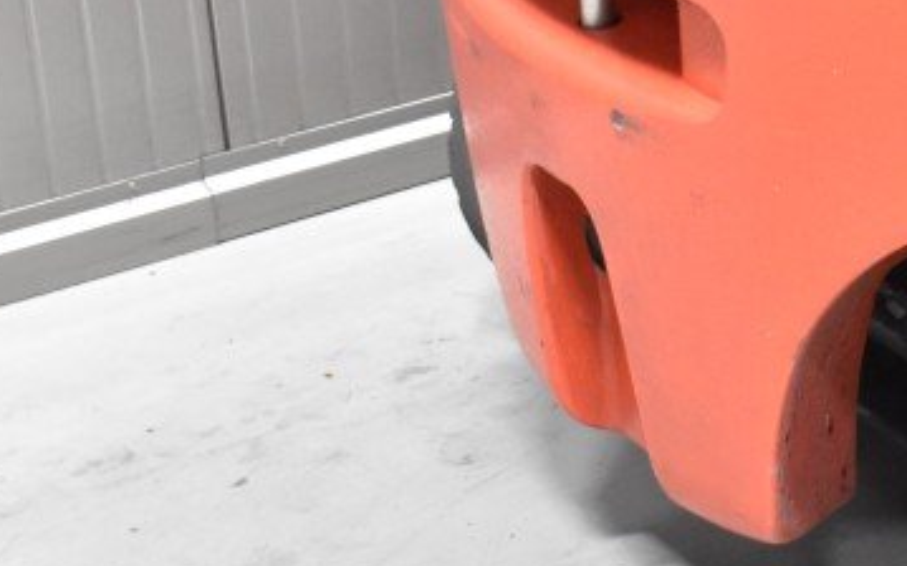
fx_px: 3286
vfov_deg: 9.7
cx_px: 1235
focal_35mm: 133
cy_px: -66
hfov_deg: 14.9
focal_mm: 26
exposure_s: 1/15
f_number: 5
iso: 1600
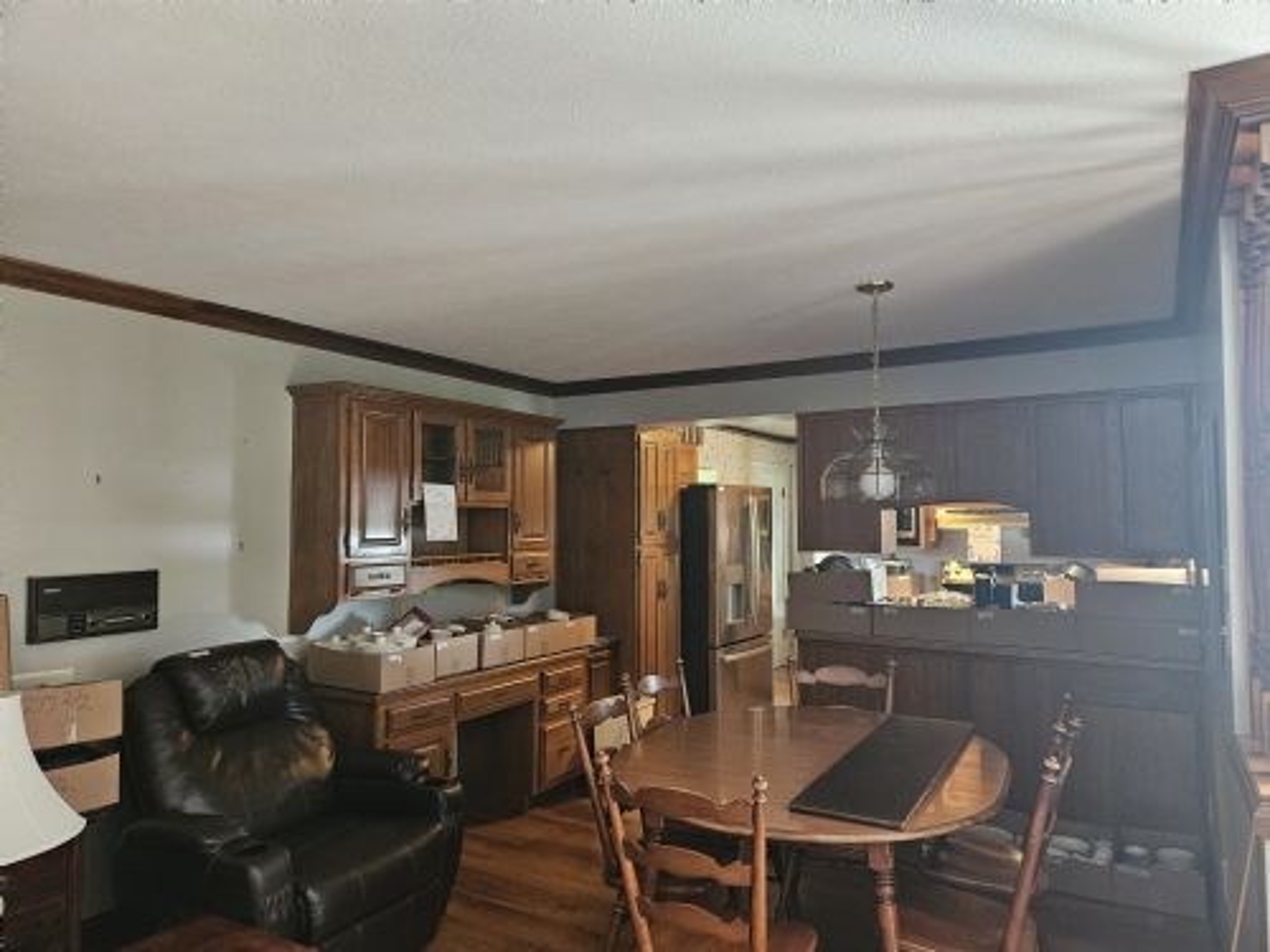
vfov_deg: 58.9
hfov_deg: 73.9
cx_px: 635
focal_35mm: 23
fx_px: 844
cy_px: 476
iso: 800
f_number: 1.8
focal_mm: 5.4
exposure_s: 1/60
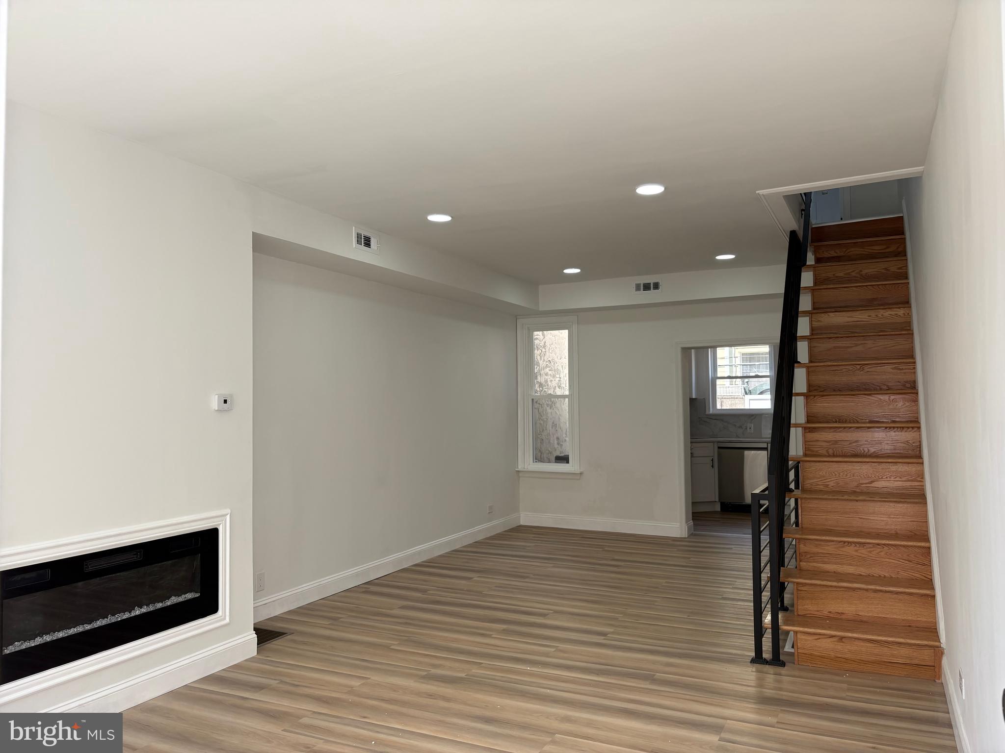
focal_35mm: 26
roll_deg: +1.2
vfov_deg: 53.1
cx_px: 502
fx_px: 755
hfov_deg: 67.3
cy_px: 376
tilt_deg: +2.4
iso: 40
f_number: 1.6
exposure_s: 1/220
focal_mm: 5.96
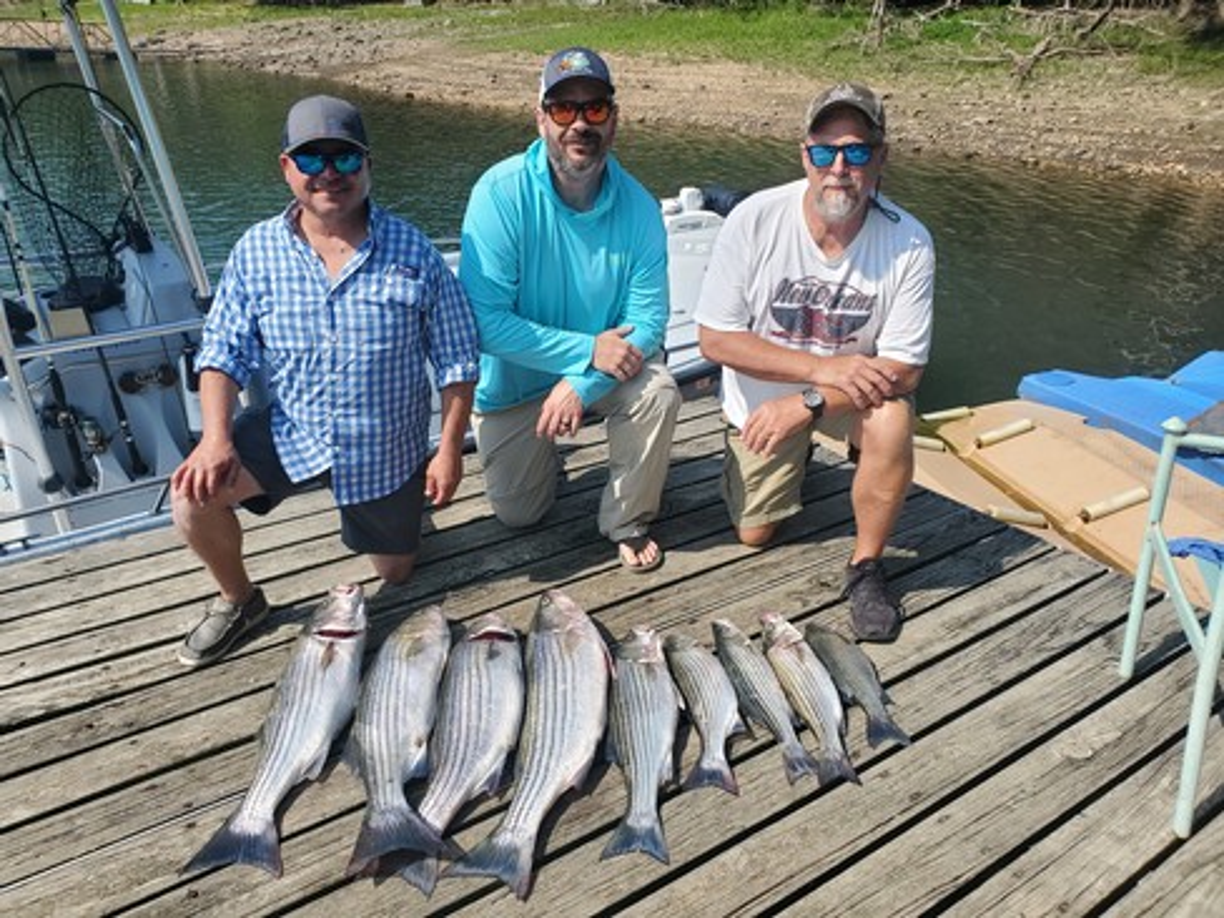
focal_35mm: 26
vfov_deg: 53.1
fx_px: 919
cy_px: 459
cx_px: 612
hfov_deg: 67.3
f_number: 2.4
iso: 50
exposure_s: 1/1315
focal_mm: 4.3
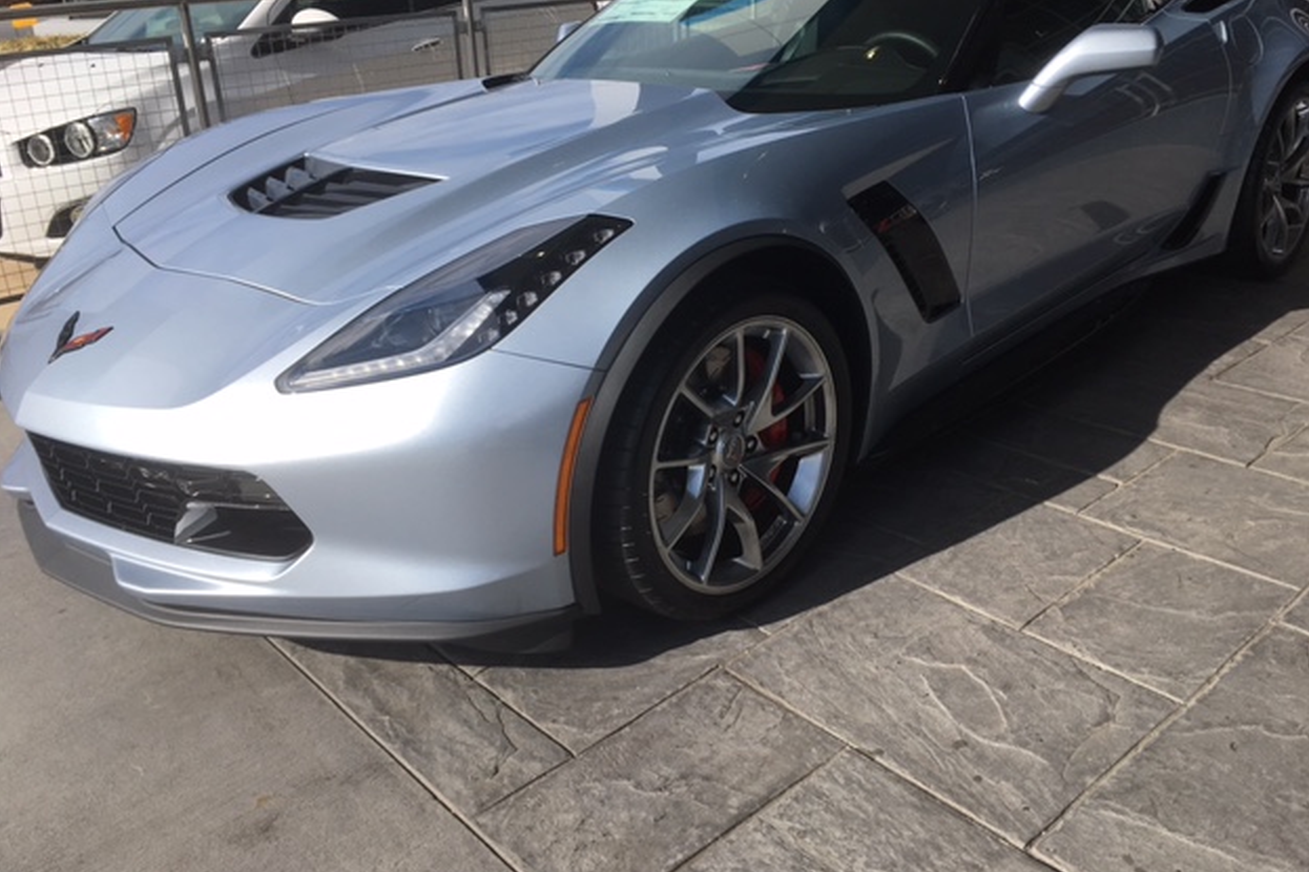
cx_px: 670
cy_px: 387
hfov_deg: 60.3
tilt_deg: -22.7
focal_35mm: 31
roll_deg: +2.5
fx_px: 1127
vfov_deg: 42.2
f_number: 2.2
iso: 25
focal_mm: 4.15
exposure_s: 1/2137
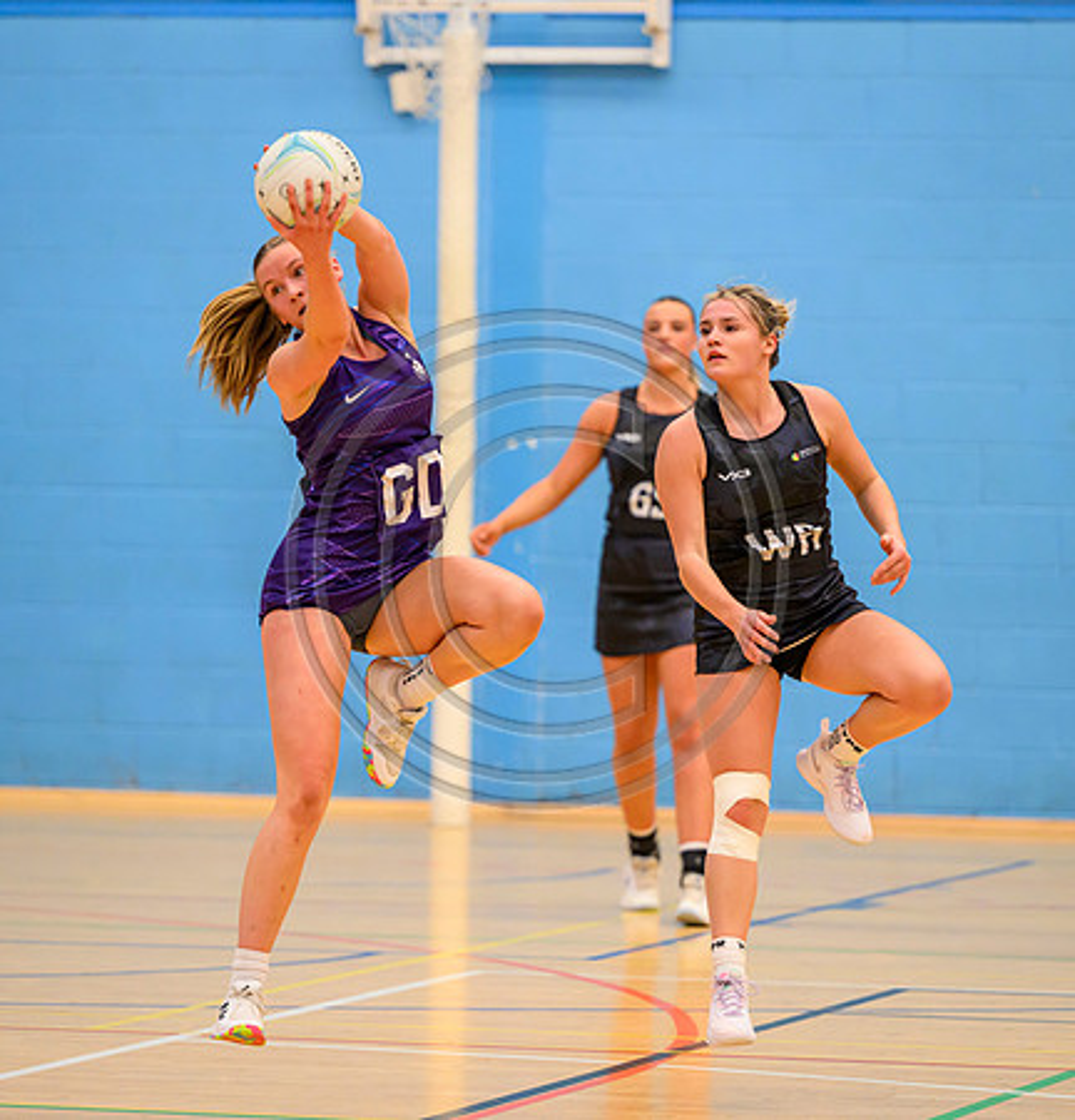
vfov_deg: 7.8
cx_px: 615
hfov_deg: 7.5
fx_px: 8223
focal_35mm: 229
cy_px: 522
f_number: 2.8
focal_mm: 165
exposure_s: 1/800
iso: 4000
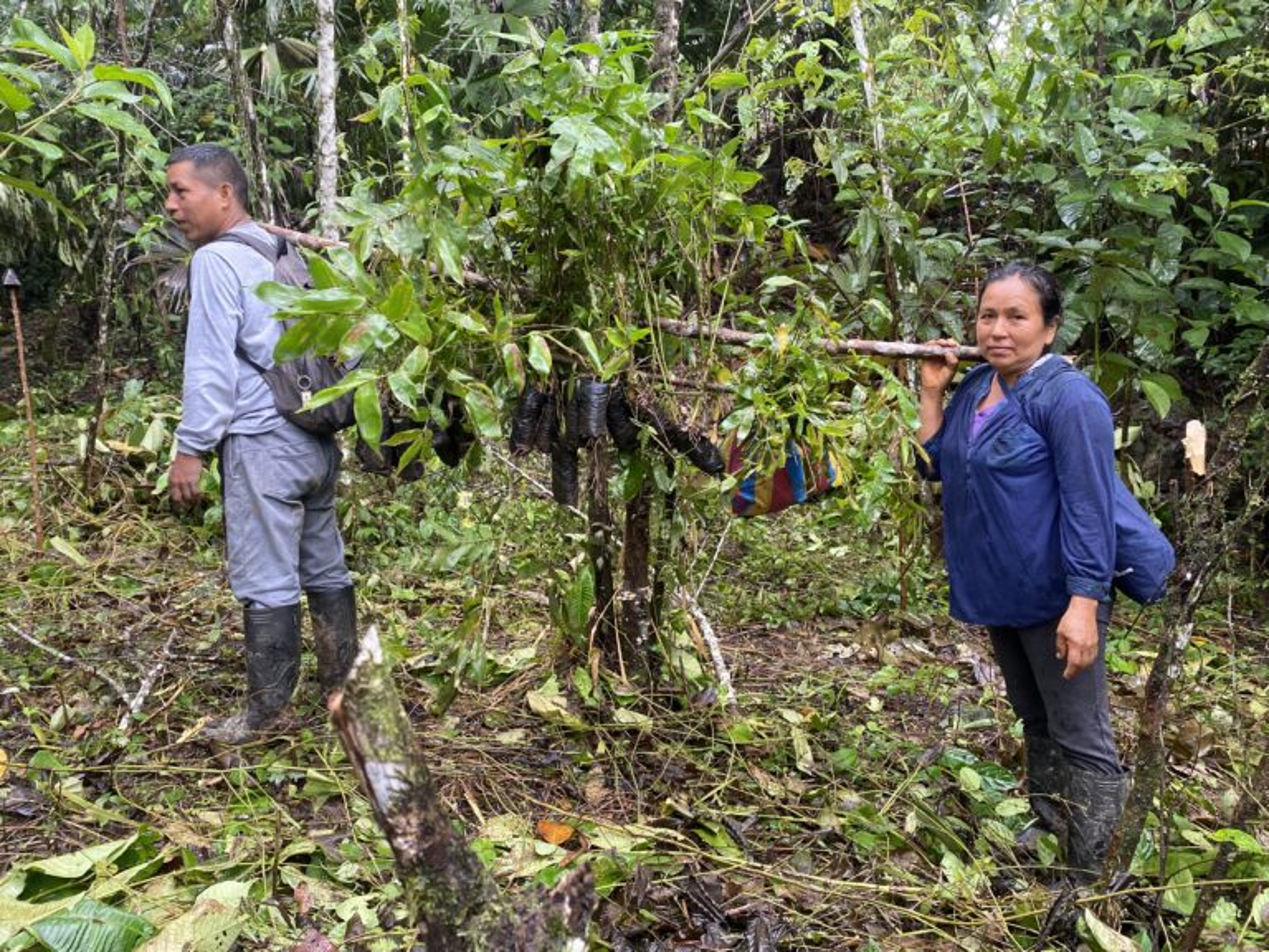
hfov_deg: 67.3
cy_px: 476
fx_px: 953
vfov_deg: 53.1
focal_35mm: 26
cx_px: 634
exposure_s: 1/107
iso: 125
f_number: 1.8
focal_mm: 4.25
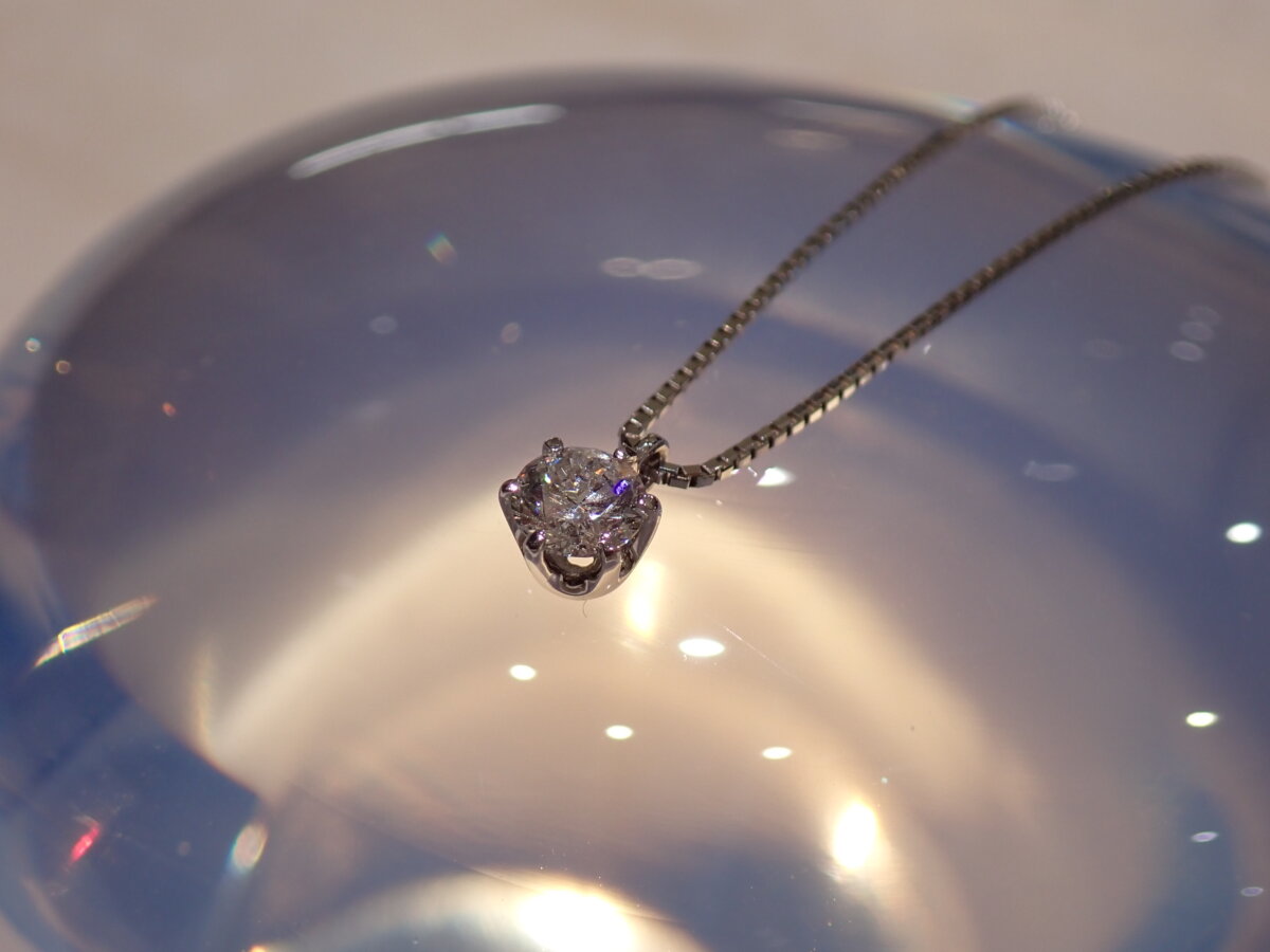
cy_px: 476
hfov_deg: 22.3
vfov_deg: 16.8
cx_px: 635
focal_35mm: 88
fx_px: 3229
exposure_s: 1/125
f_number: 4.5
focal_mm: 15.66
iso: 200
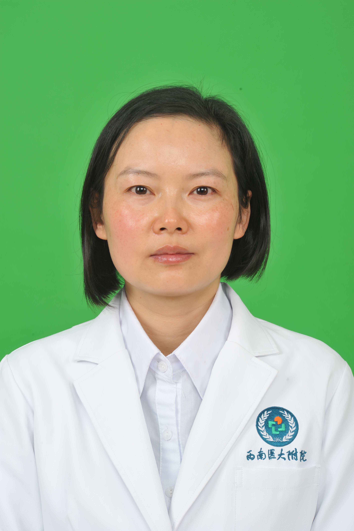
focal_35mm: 78
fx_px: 1152
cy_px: 266
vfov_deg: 26.0
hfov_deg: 17.5
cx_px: 177
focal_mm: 78
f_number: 14
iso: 200
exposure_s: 1/200
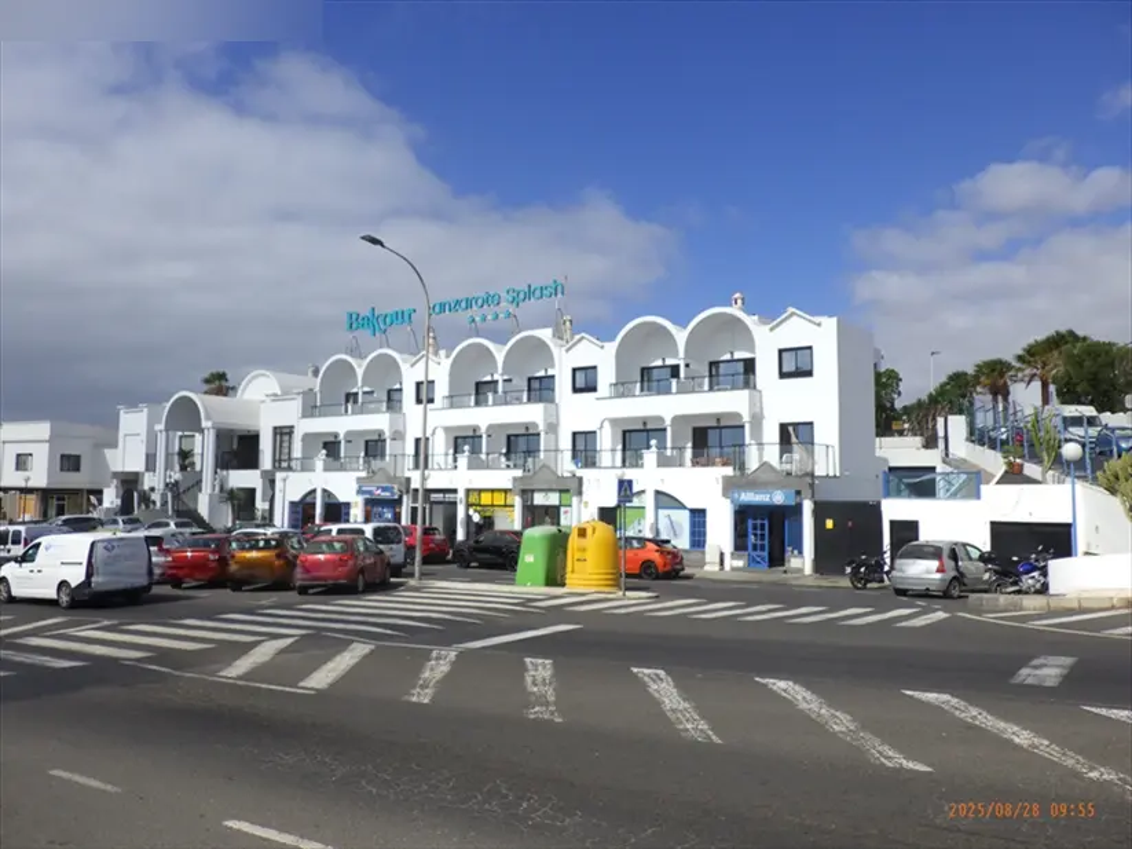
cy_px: 424
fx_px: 916
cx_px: 566
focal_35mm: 28
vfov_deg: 49.7
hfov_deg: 63.5
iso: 125
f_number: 4.2
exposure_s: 1/1500
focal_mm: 5
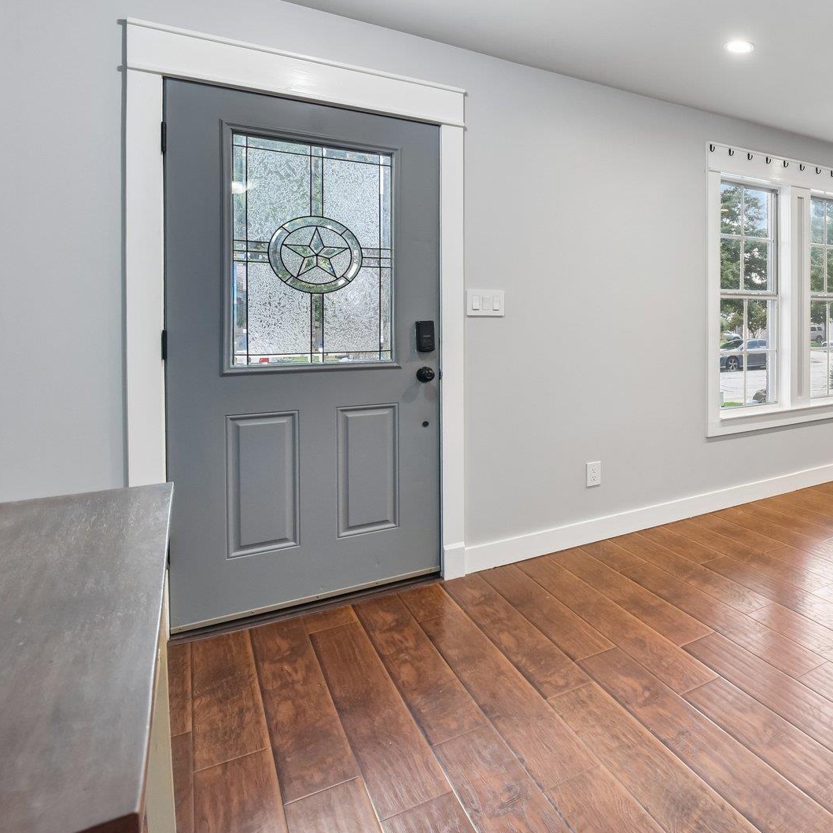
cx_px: 789
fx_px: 626
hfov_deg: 55.6
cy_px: 310
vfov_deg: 66.2
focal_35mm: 23
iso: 560
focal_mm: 14
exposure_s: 1/15
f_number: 8
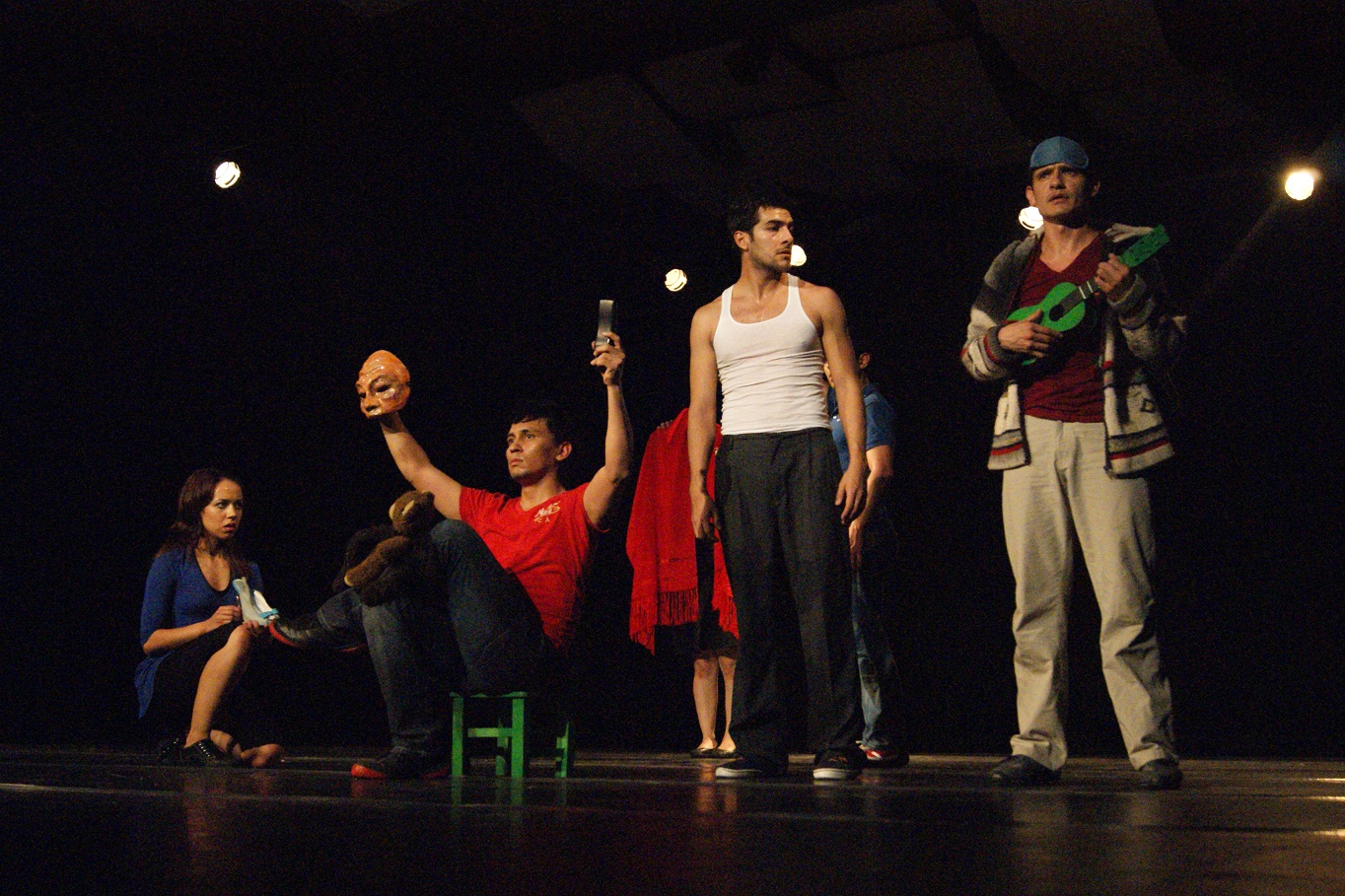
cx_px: 672
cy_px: 448
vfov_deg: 31.9
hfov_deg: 46.4
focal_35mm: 42
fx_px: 1569
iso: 3200
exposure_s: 1/50
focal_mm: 28
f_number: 5.6
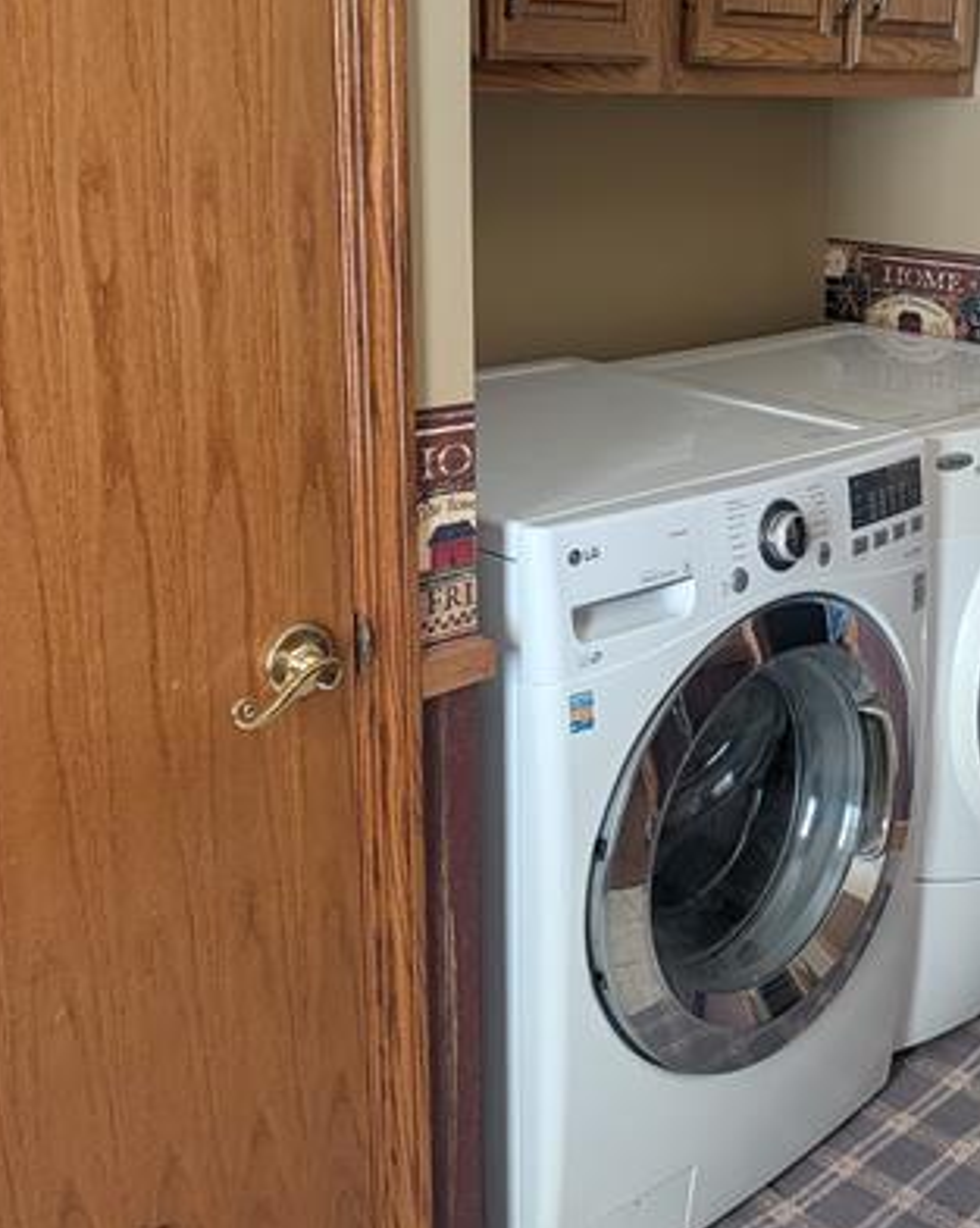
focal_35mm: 46
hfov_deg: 31.4
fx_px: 1670
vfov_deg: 40.3
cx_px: 861
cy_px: 539
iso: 889
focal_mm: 6.9
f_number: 1.68
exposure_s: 1/80.9
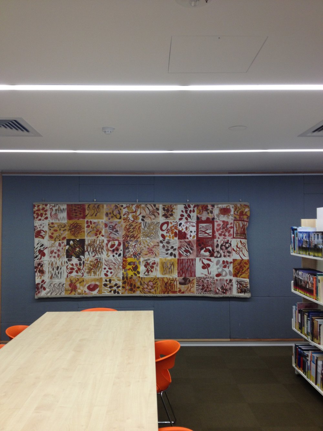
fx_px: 435
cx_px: 162
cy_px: 216
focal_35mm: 35
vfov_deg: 52.6
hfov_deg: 40.7
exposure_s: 1/24
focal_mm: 4.28
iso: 64
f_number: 2.4
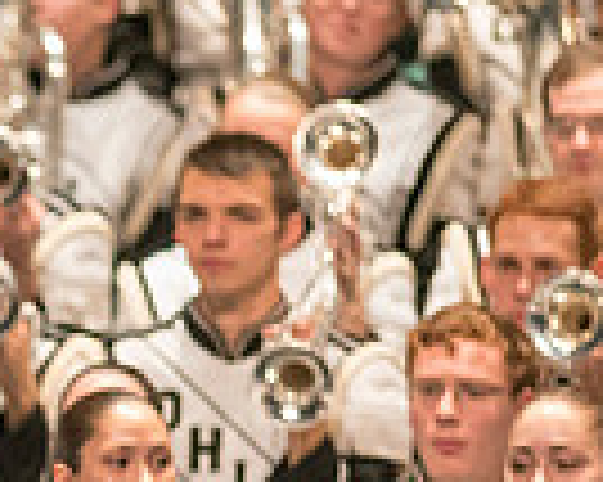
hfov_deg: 1.6
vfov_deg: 1.3
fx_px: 21757
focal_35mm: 1220
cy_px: 489
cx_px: -382
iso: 4000
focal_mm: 300
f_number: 2.8
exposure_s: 1/500
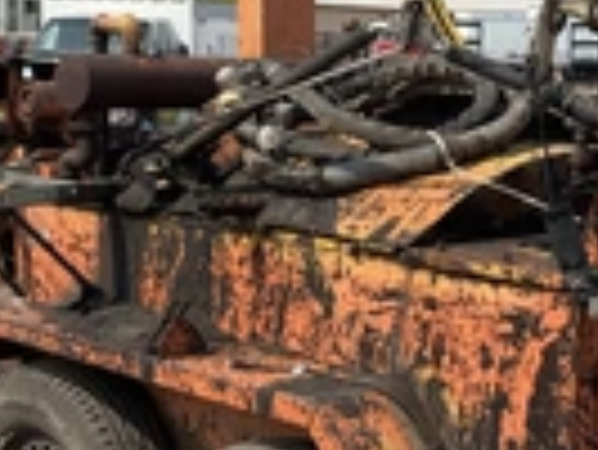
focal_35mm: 87
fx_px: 1504
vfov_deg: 17.0
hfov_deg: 22.4
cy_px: 274
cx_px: 391
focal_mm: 3
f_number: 1.8
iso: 25
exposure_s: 1/1451
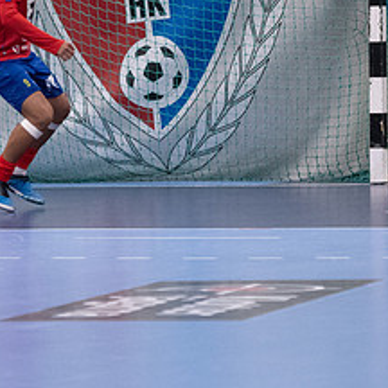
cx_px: 501
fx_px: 6784
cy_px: 105
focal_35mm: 535
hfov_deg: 3.3
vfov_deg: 3.3
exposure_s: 1/640
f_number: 3.2
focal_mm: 150
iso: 5000
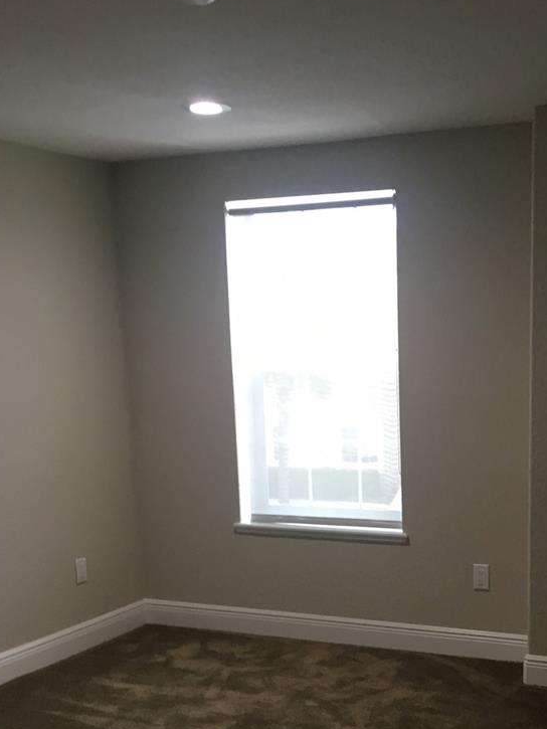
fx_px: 1011
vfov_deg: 38.5
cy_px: 555
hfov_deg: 29.9
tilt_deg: -11.2
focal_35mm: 48
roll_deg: +0.8
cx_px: 394
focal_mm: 4.15
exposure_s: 1/30
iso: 64
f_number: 2.2
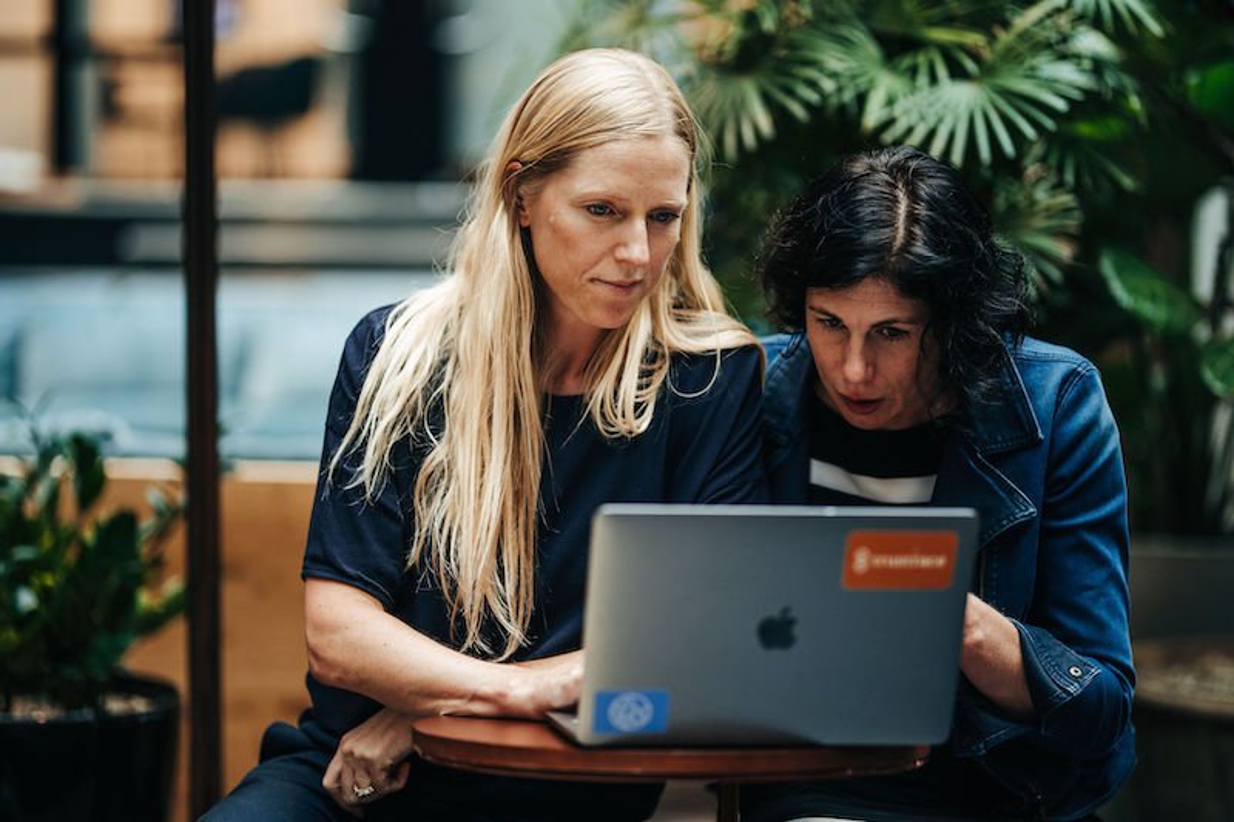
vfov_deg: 16.1
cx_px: 617
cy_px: 411
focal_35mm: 85
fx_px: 2913
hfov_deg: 23.9
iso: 50
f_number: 1.4
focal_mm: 85
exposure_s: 1/250
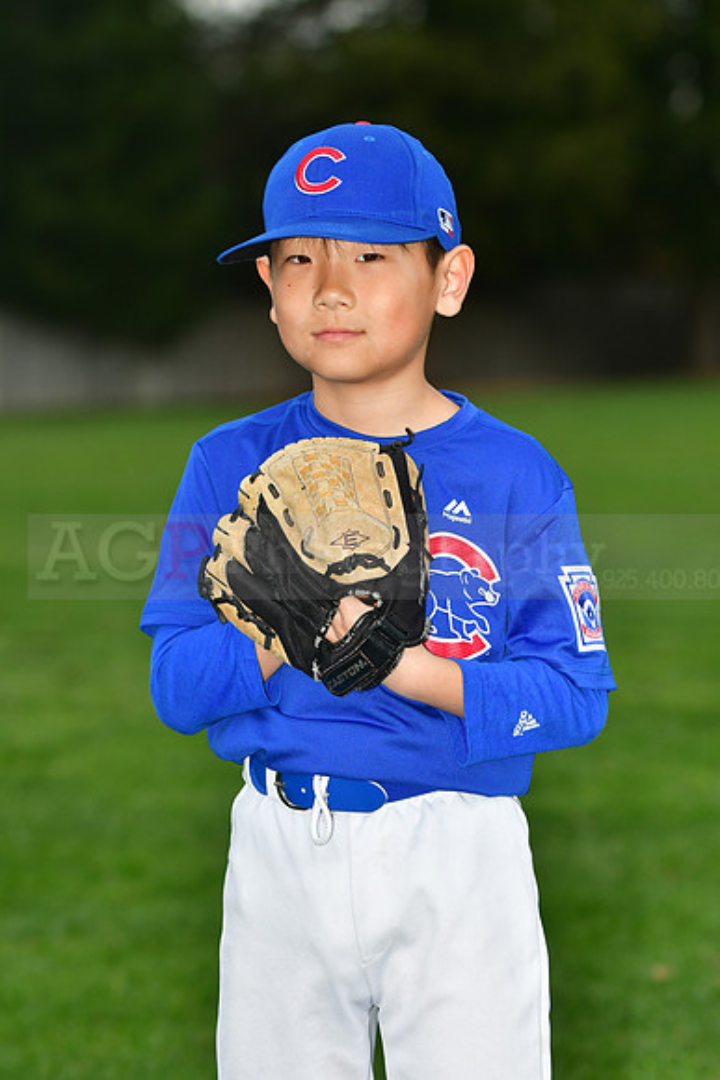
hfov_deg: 8.3
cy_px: 540
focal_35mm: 165
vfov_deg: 12.4
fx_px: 4947
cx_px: 360
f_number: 4
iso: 400
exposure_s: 1/1250
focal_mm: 110
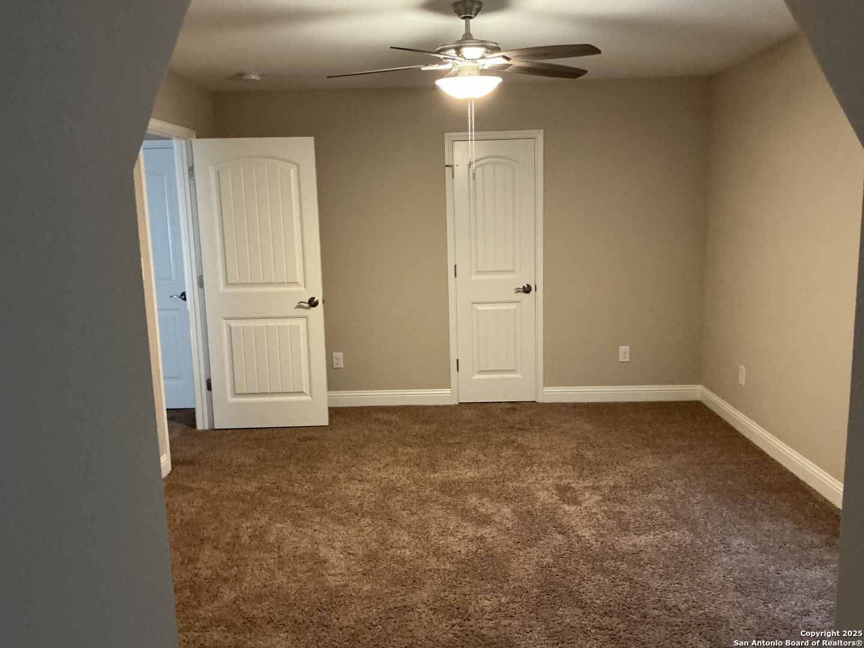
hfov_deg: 61.7
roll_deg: +1.4
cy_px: 324
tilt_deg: -7.5
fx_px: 724
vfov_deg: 48.2
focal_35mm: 29
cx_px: 432
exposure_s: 1/40
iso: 250
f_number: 1.8
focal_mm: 3
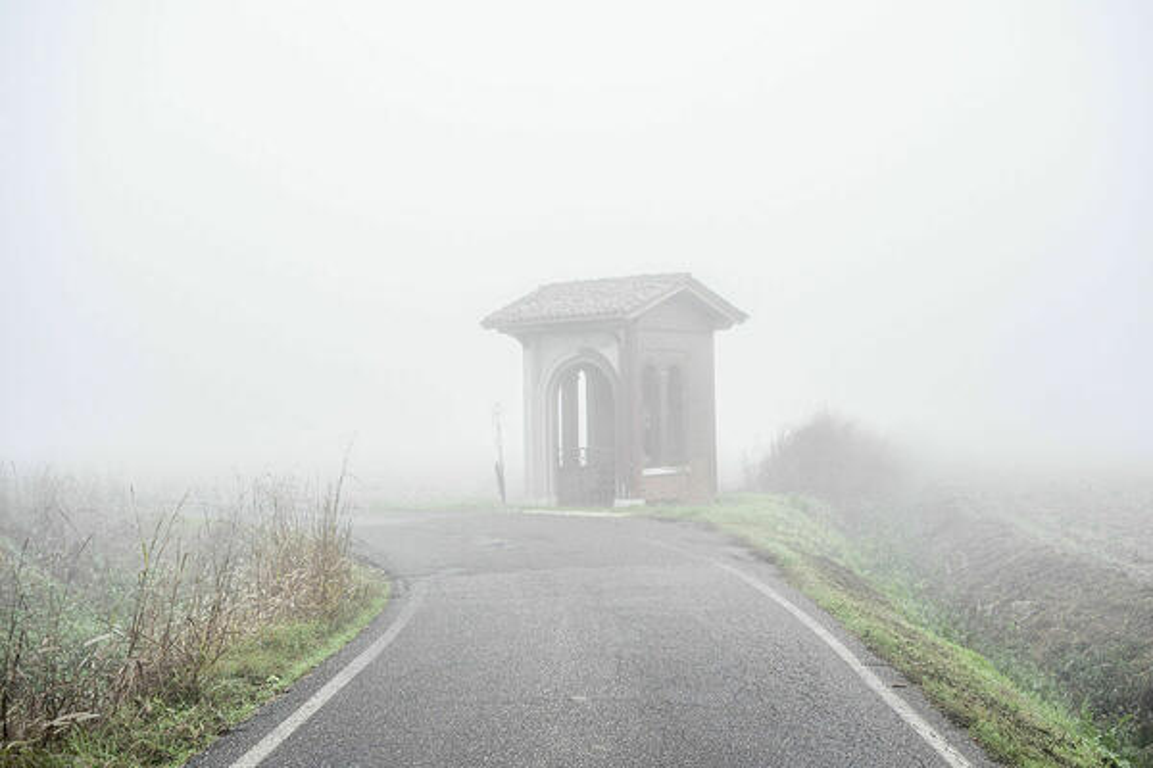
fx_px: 1313
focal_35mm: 41
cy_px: 384
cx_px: 576
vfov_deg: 32.6
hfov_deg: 47.4
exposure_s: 1/100
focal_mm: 27
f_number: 4.5
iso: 200
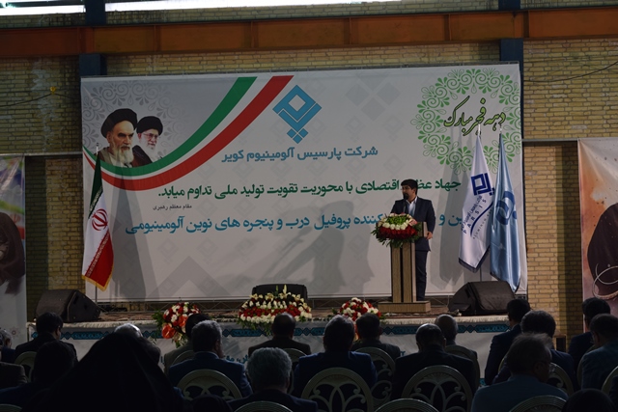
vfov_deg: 18.2
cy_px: 206
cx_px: 309
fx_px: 1288
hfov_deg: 27.0
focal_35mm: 75
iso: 400
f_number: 5.6
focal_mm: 50
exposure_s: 1/100
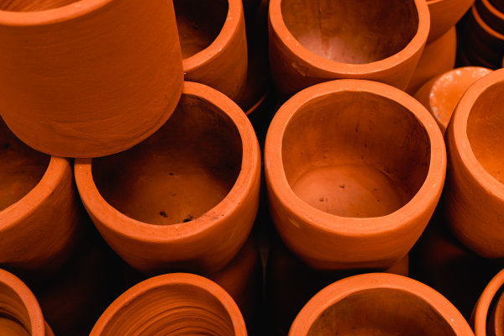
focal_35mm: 51
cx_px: 256
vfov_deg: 26.5
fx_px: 714
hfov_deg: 38.9
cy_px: 169
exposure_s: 1/250
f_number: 5.6
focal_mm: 50
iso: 400
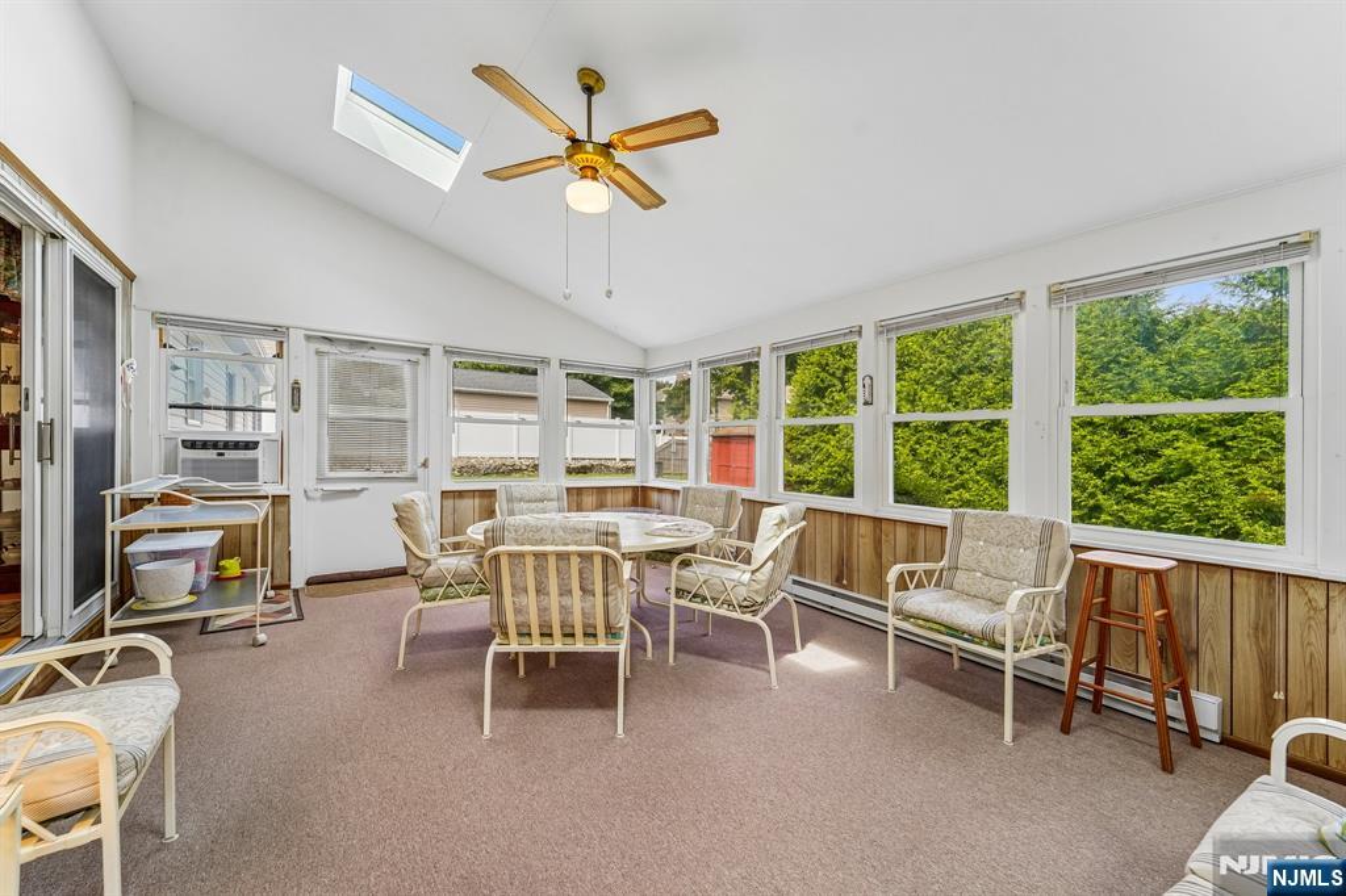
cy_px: 448
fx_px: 523
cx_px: 673
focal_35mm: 14
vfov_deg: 81.2
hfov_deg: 104.3
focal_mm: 14
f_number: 8
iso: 400
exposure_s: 1/80
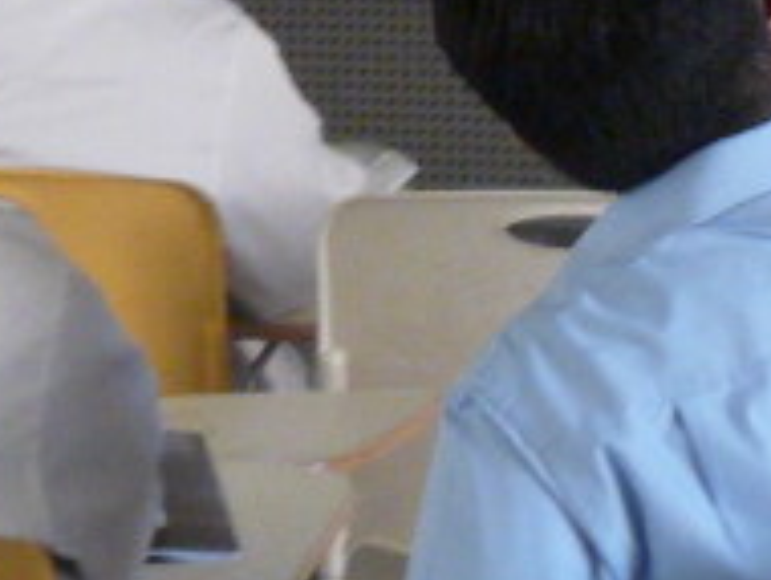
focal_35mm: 242
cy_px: -219
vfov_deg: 6.1
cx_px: 4
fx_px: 5397
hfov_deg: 8.1
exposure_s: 1/30
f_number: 3
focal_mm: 7.3
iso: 400
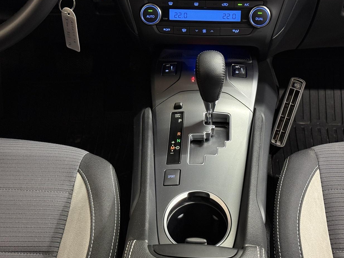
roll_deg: +0.3
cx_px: 187
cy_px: 125
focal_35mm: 56
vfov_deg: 26.1
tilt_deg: -36.1
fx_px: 557
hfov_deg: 34.3
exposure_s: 1/33
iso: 320
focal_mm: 6.76
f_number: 1.78
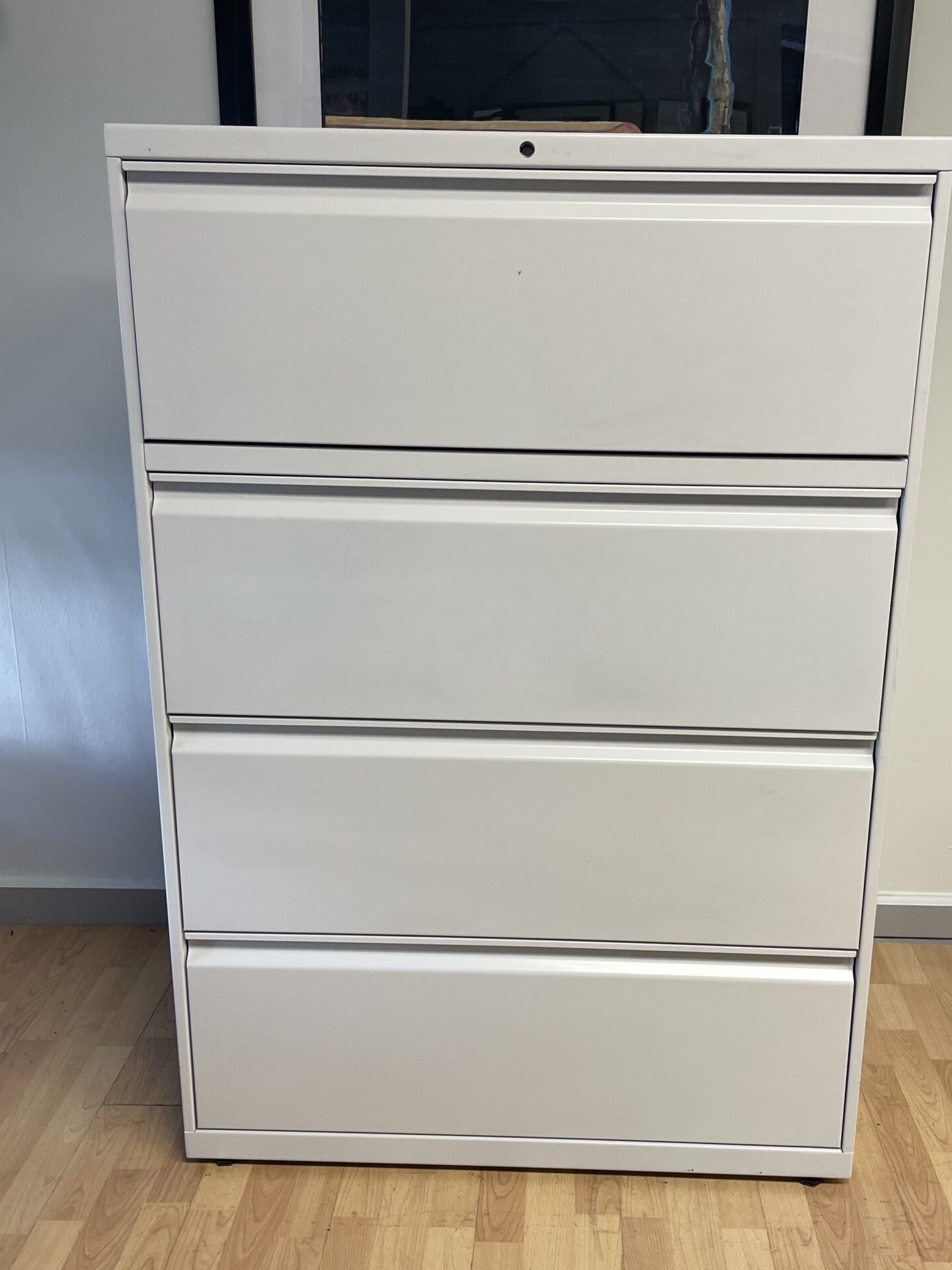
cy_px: 674
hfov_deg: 40.6
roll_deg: -0.2
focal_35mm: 35
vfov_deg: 52.6
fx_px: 1284
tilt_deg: -17.2
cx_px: 553
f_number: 1.6
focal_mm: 4.2
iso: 80
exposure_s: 1/60
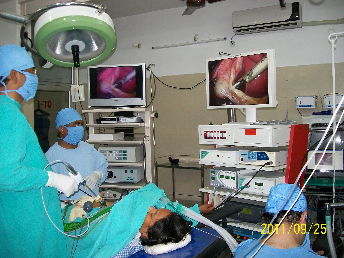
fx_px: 338
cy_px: 129
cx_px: 172
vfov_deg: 41.8
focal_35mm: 34
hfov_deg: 54.0
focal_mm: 6.1
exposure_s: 1/60
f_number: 2.7
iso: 160
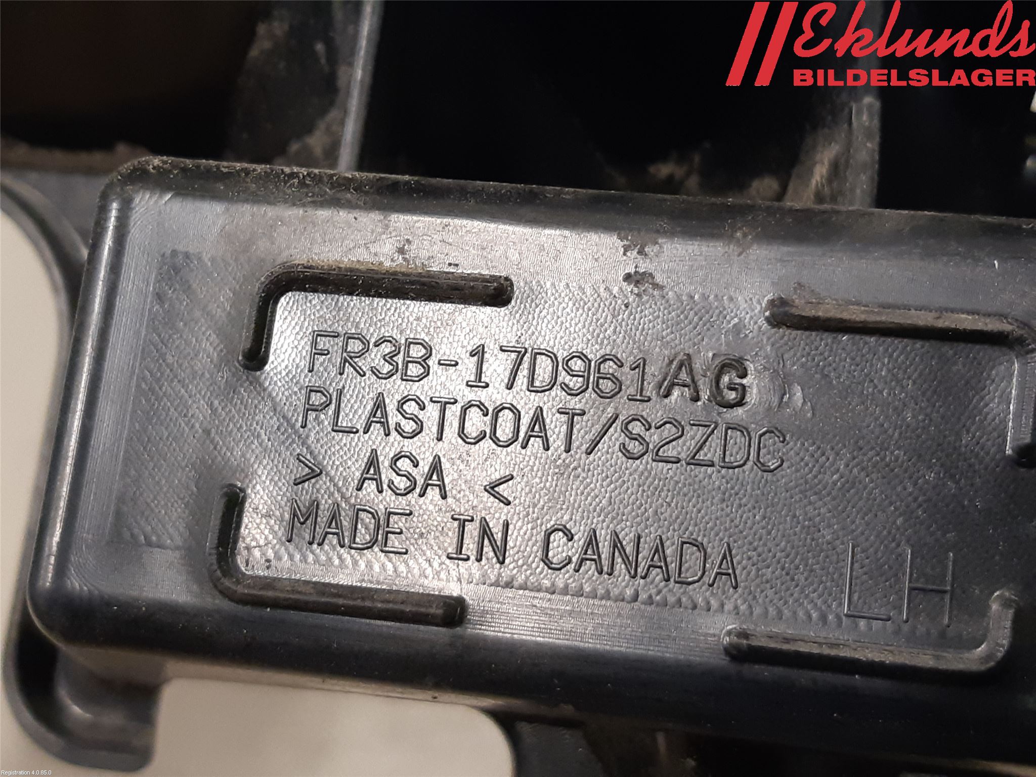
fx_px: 778
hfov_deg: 67.3
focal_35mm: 26
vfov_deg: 53.1
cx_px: 518
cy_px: 388
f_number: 1.7
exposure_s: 1/50
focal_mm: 3.93
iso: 200
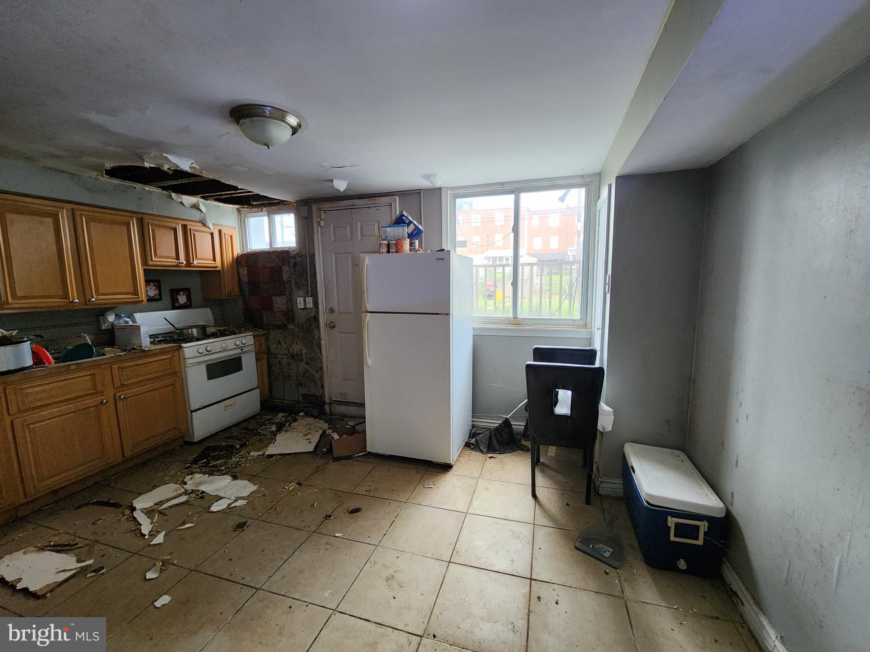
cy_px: 326
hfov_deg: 106.2
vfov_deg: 89.9
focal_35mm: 13
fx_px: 327
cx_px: 435
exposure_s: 1/60
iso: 320
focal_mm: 2.2
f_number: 2.2
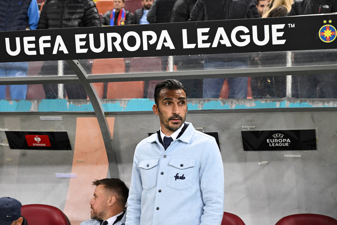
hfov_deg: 26.0
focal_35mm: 78
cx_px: 168
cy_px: 112
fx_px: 730
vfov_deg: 17.5
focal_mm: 78
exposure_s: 1/320
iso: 4000
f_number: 5.6
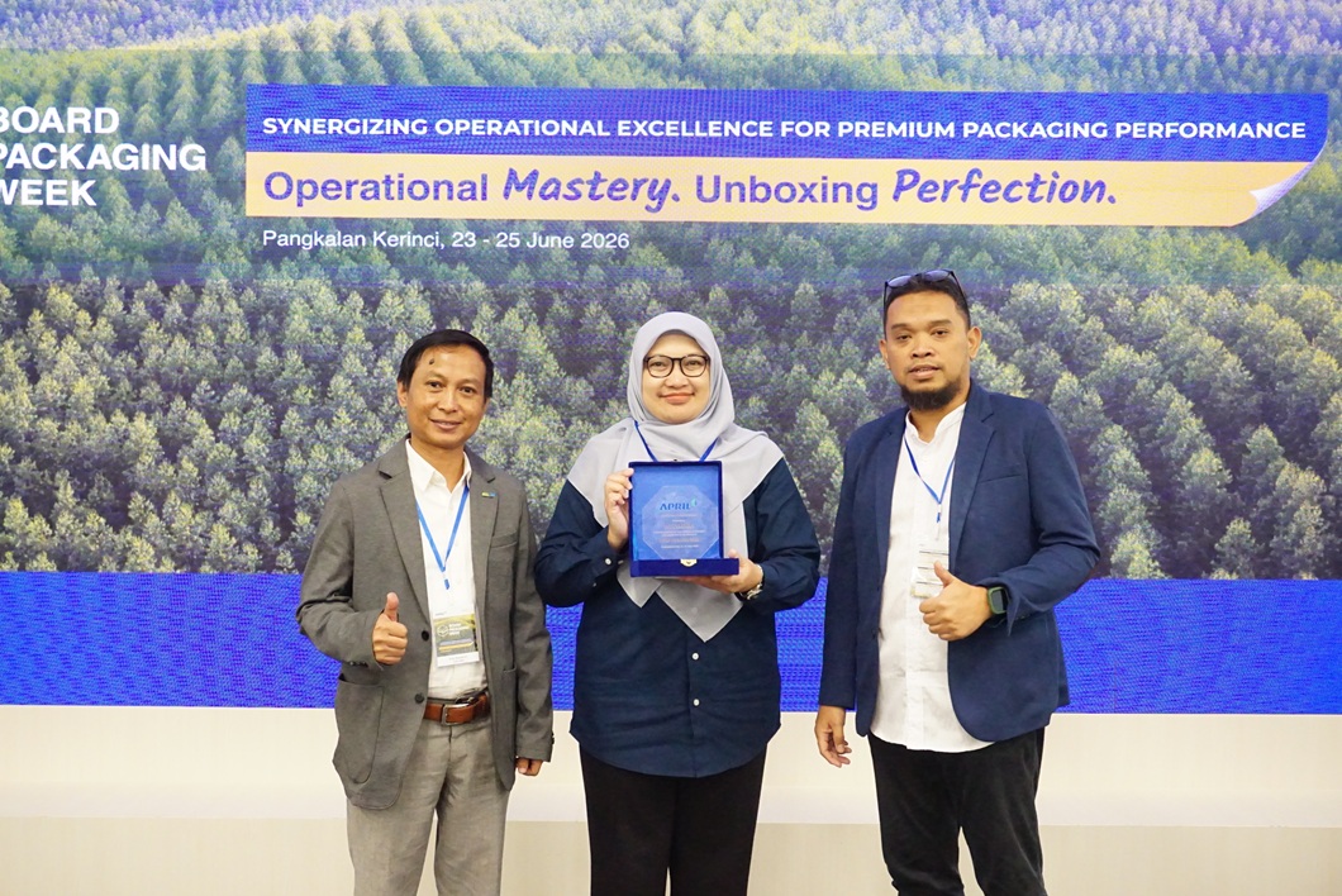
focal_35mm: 34
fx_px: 1287
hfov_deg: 55.1
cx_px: 671
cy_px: 448
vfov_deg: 38.4
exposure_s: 1/160
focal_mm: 23
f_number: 5
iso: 6400
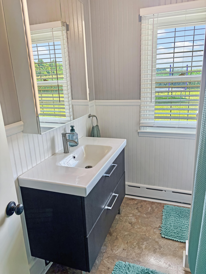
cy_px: 137
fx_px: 206
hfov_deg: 53.1
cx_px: 103
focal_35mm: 26
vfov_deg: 67.3
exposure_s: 1/120
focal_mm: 5.96
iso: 64
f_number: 1.6
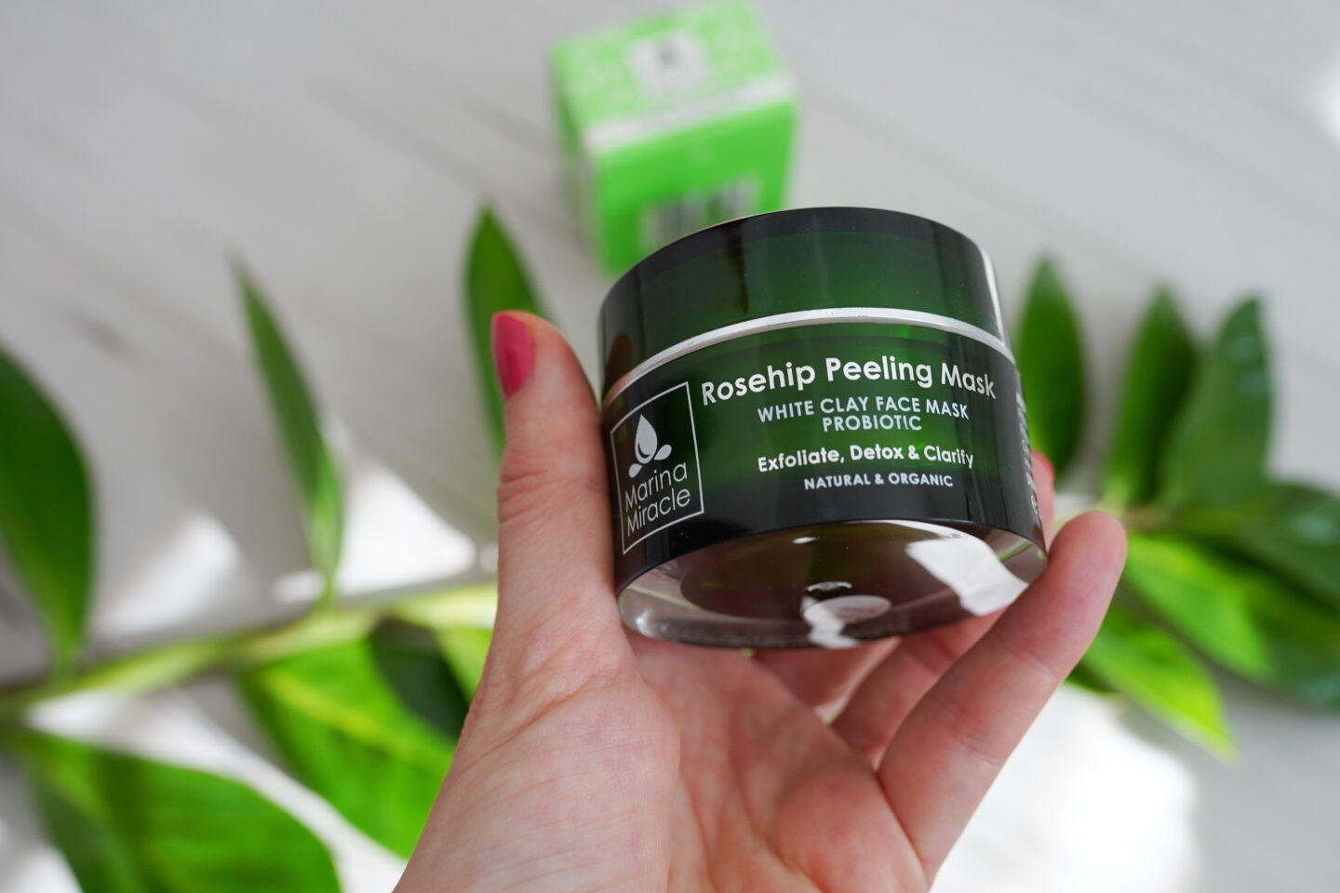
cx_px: 670
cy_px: 446
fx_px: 1303
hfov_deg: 54.4
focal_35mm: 35
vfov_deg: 37.9
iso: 1000
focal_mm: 35
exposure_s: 1/80
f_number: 5.6
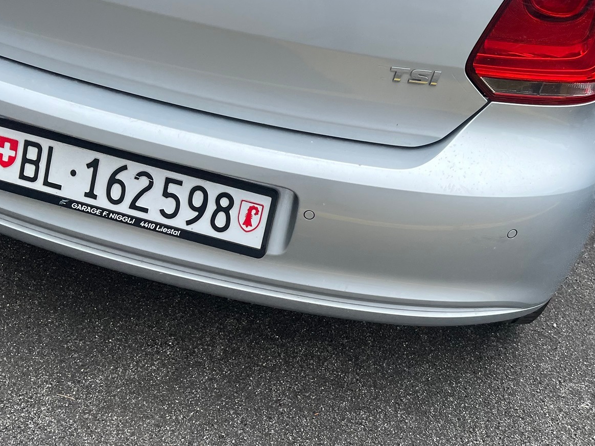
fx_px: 774
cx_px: 311
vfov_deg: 32.2
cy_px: 219
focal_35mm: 45
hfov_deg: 42.1
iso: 50
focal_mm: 5.7
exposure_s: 1/1196
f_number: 1.5
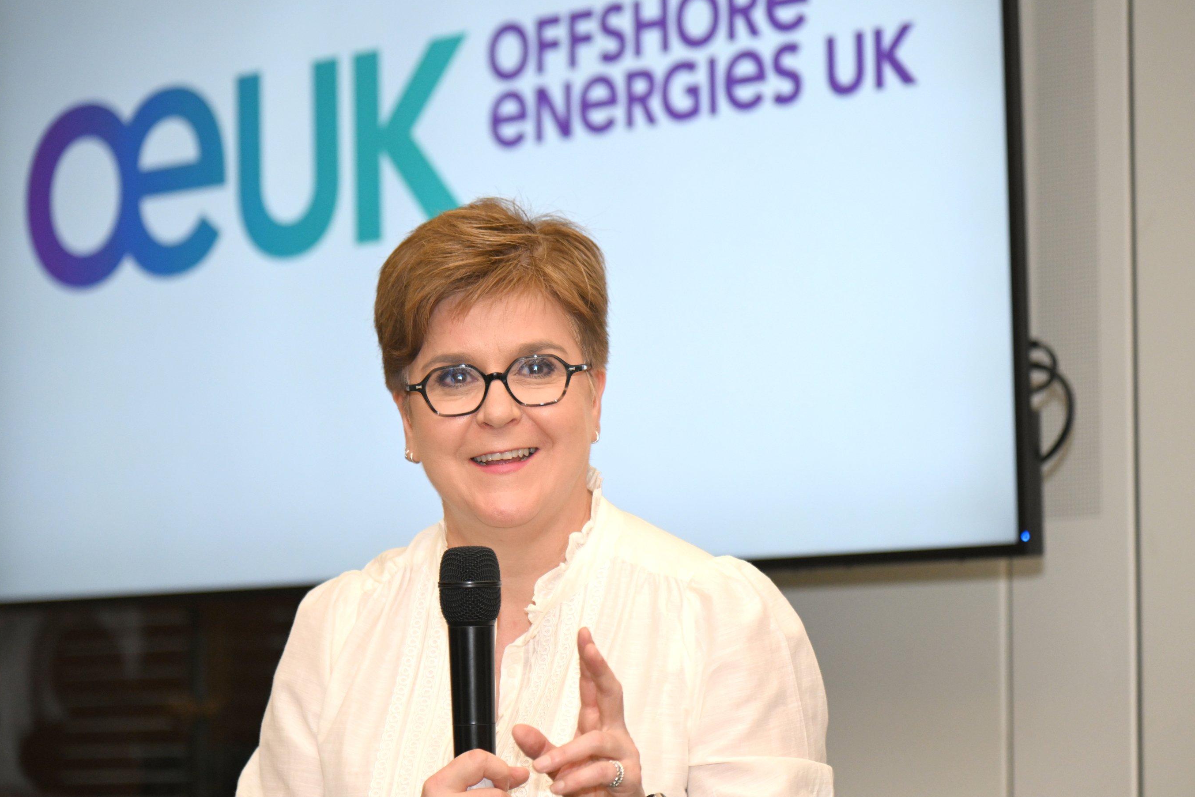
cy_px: 425
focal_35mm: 133
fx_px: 4415
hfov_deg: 15.4
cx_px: 586
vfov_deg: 10.3
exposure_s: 1/160
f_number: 4
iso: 1800
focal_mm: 120
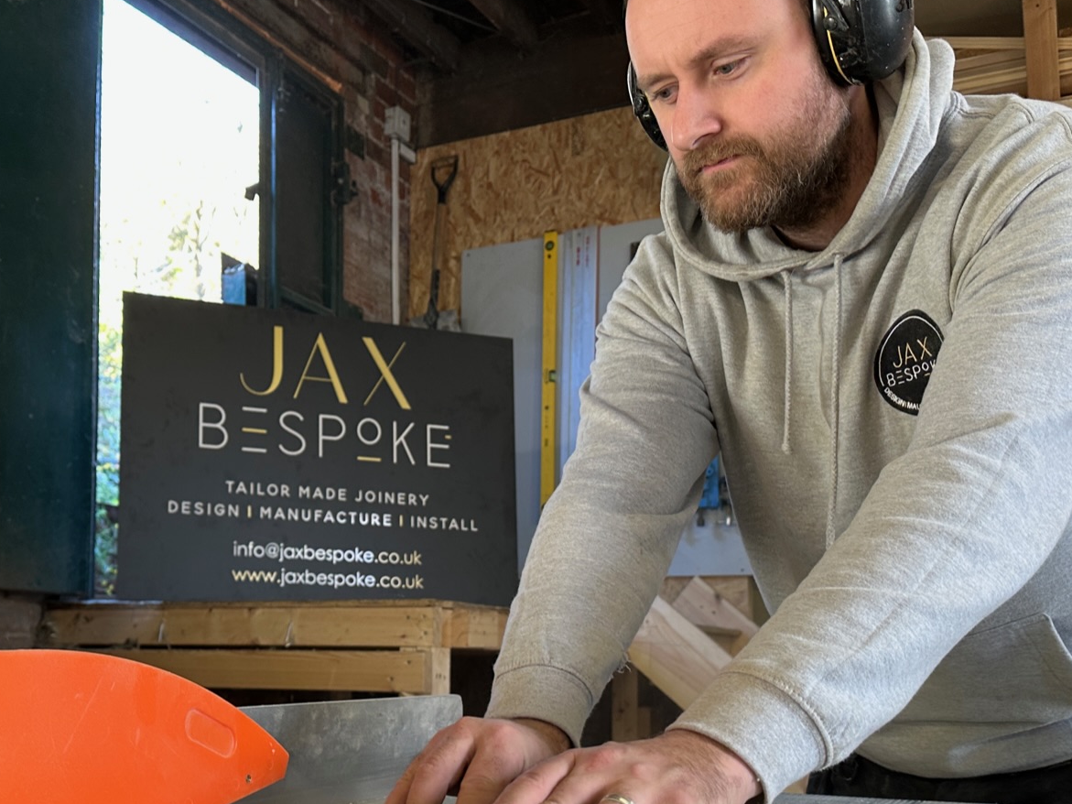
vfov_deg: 34.0
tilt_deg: +4.8
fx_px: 1301
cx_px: 411
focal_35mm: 42
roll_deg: -1.3
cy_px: 543
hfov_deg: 44.5
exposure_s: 1/50
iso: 125
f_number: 1.78
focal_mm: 6.86
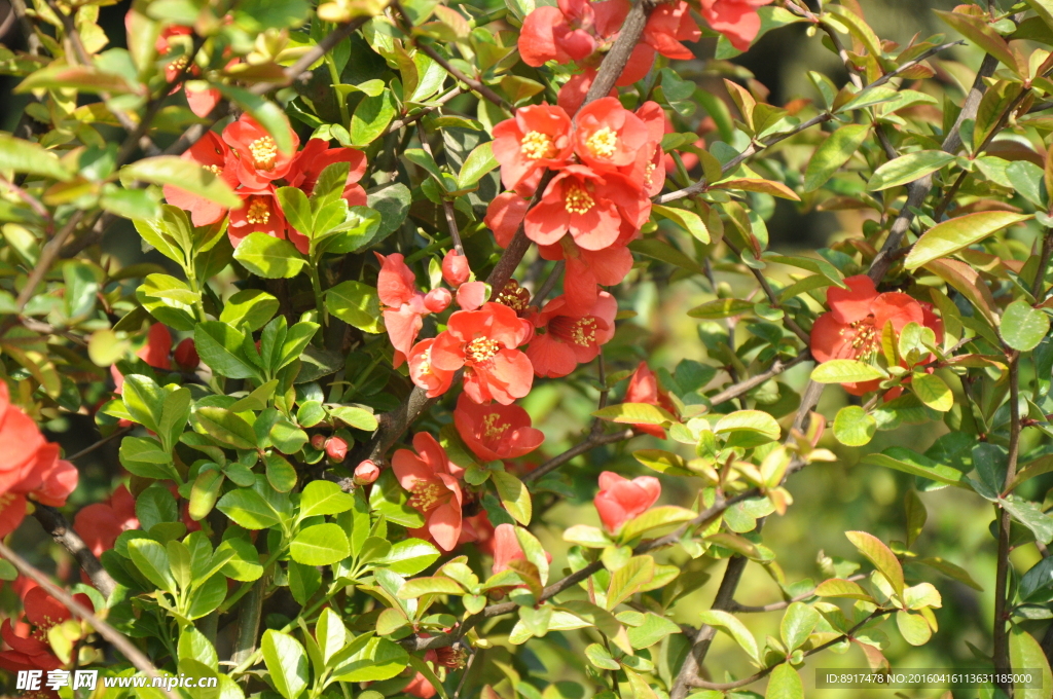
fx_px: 4601
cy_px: 350
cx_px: 526
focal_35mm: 158
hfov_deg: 13.1
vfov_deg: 8.7
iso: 640
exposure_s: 1/800
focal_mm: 105
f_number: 5.6
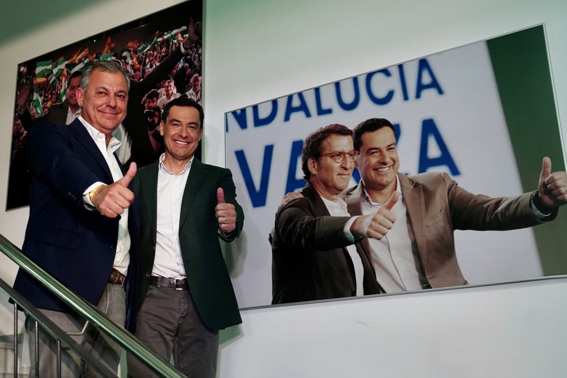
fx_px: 535
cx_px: 284
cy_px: 189
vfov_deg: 38.9
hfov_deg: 55.8
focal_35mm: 34
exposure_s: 1/125
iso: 3200
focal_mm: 34
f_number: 4
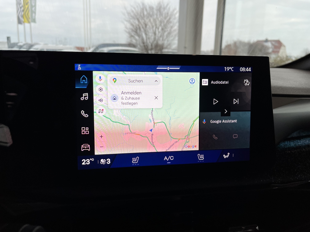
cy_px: 116
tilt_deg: -13.2
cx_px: 155
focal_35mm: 26
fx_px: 233
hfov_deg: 67.3
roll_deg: -1.2
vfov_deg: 53.1
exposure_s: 1/281
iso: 40
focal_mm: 5.1
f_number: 1.6
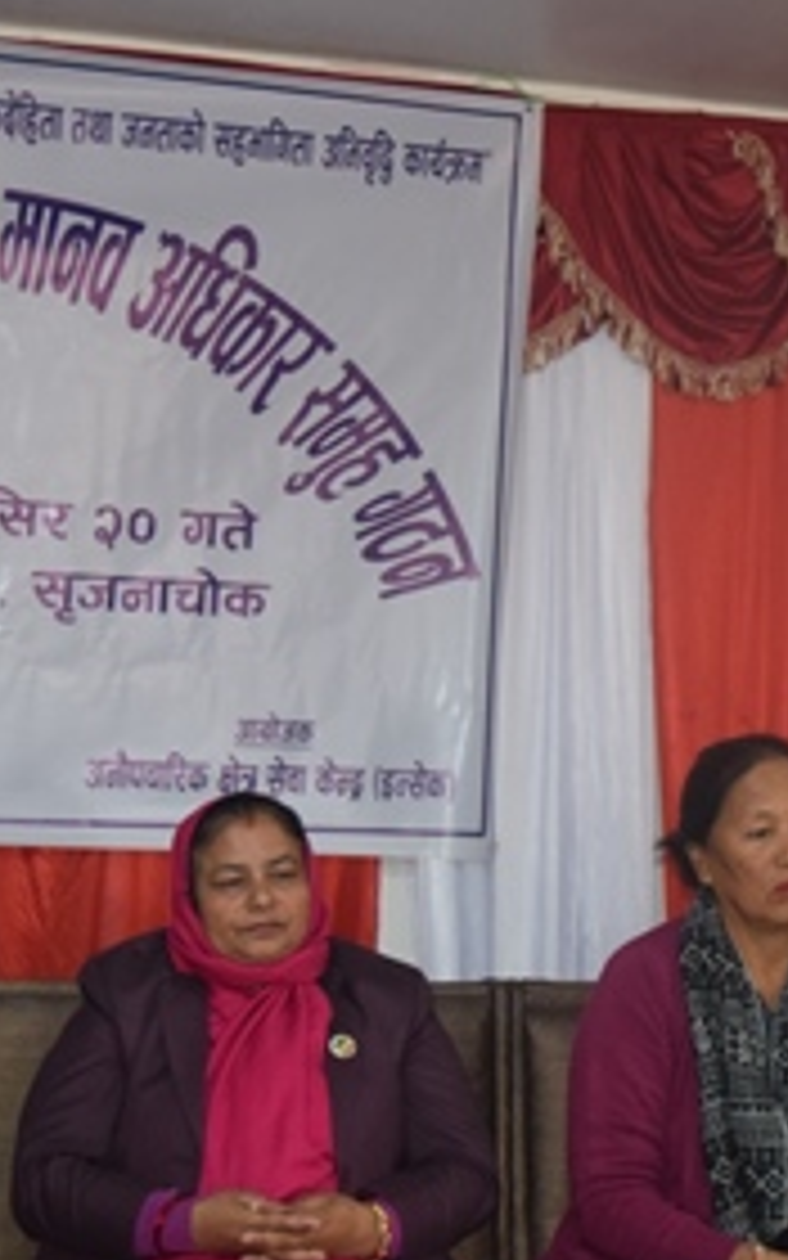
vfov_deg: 26.8
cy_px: 556
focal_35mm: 77
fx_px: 2646
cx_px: 806
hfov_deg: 16.6
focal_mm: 22
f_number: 3.8
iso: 1600
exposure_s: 1/60
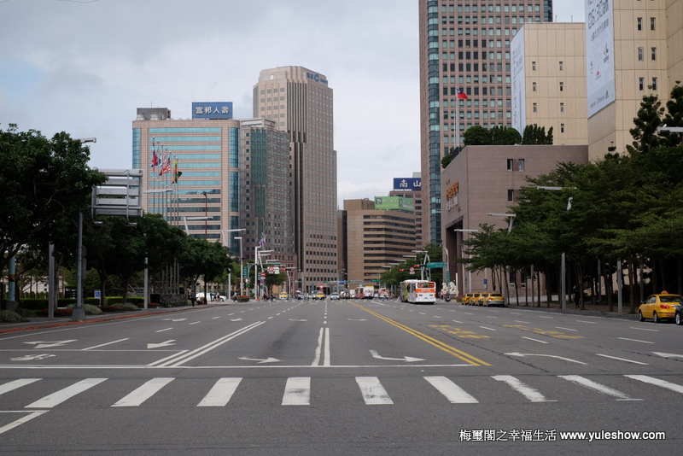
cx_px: 342
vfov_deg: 25.5
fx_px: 1006
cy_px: 228
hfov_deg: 37.5
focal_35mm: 53
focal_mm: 35
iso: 400
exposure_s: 1/400
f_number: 11
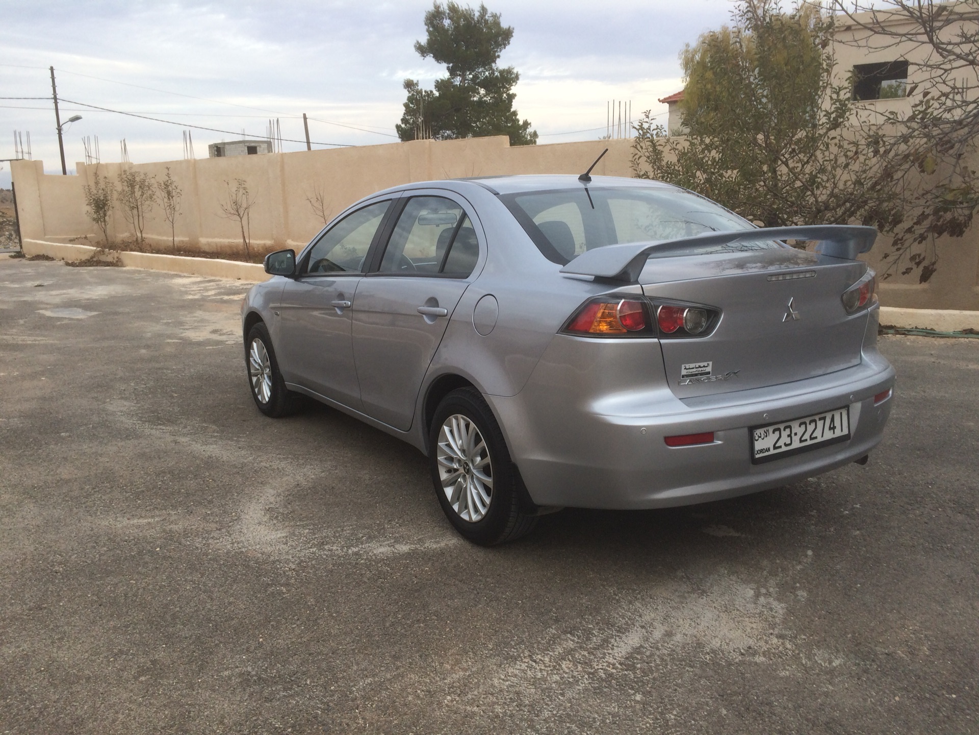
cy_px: 368
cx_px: 490
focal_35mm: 29
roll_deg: +1.0
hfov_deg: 61.7
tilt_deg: -12.7
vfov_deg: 48.2
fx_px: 820
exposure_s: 1/419
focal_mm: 4.15
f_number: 2.2
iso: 32
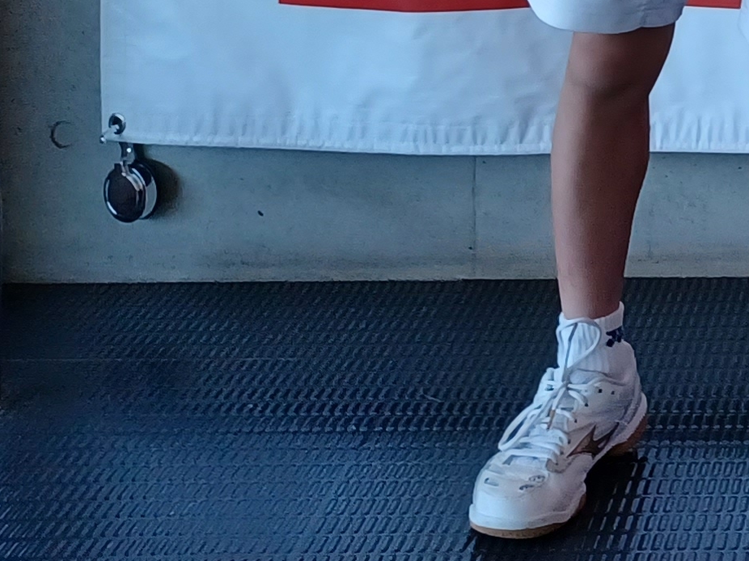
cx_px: 1045
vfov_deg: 11.9
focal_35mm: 108
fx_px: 2336
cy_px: -627
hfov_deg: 16.9
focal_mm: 4.6
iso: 160
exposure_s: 1/50
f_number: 1.8
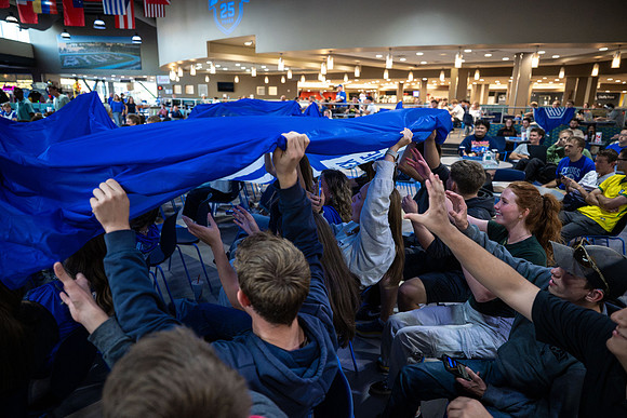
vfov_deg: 53.2
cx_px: 314
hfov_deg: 73.7
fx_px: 418
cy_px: 209
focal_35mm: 24
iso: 5000
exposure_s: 1/640
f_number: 2.8
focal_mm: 24
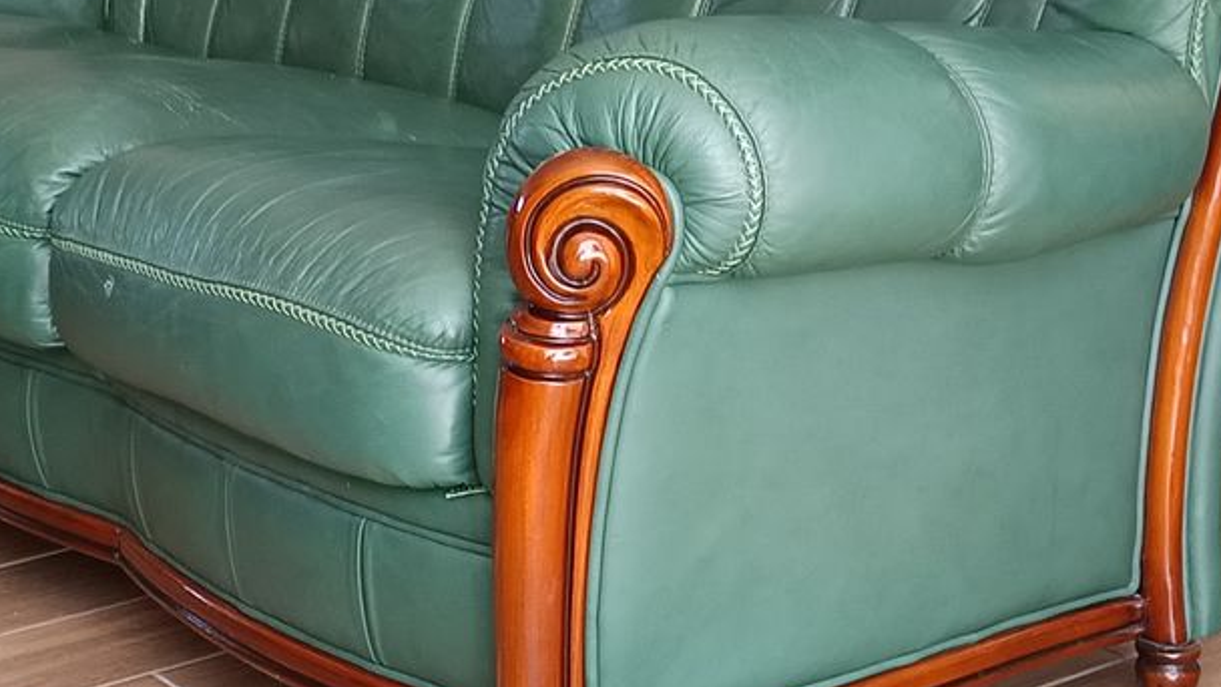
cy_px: 175
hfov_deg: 47.3
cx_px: 568
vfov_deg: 27.3
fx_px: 1392
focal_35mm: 43
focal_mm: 5.31
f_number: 1.7
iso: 904
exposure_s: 1/33.3
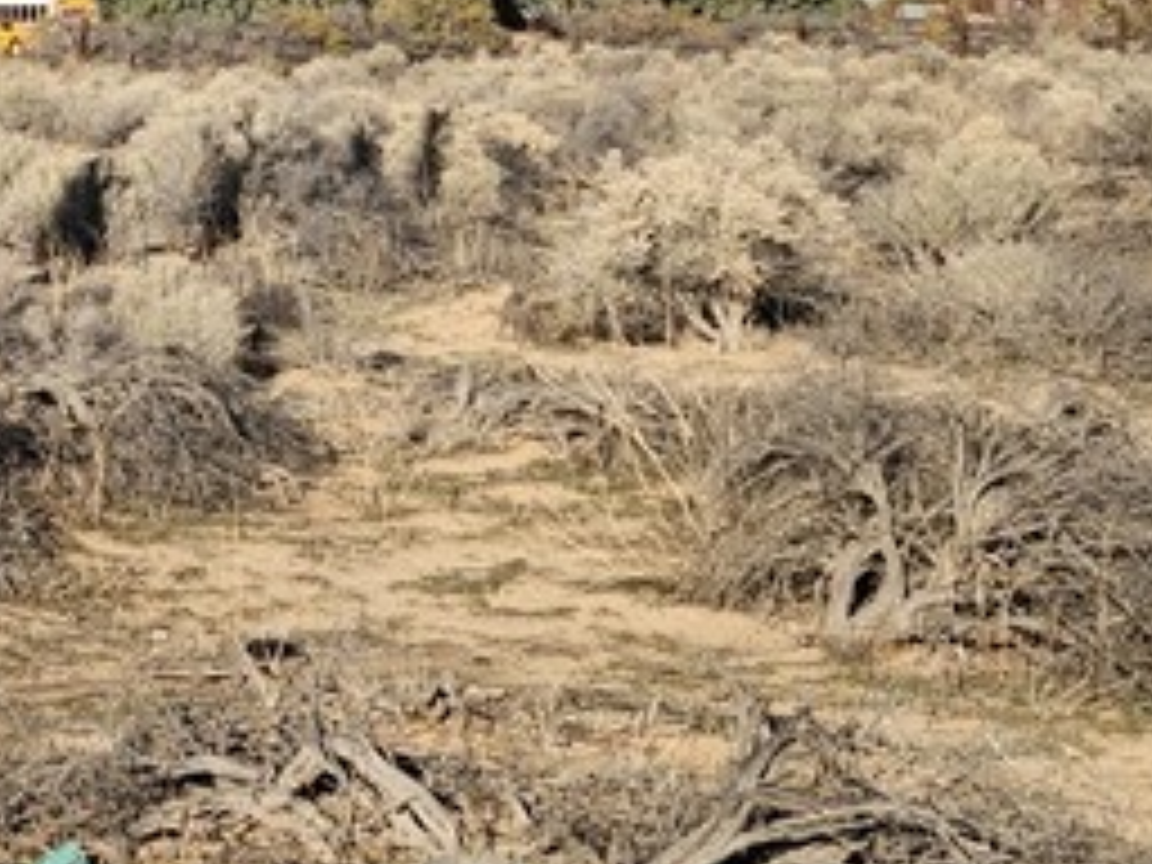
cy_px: -364
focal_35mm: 92
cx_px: -338
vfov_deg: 15.1
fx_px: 3062
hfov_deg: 19.7
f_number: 1.8
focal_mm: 5.4
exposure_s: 1/1884
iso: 20
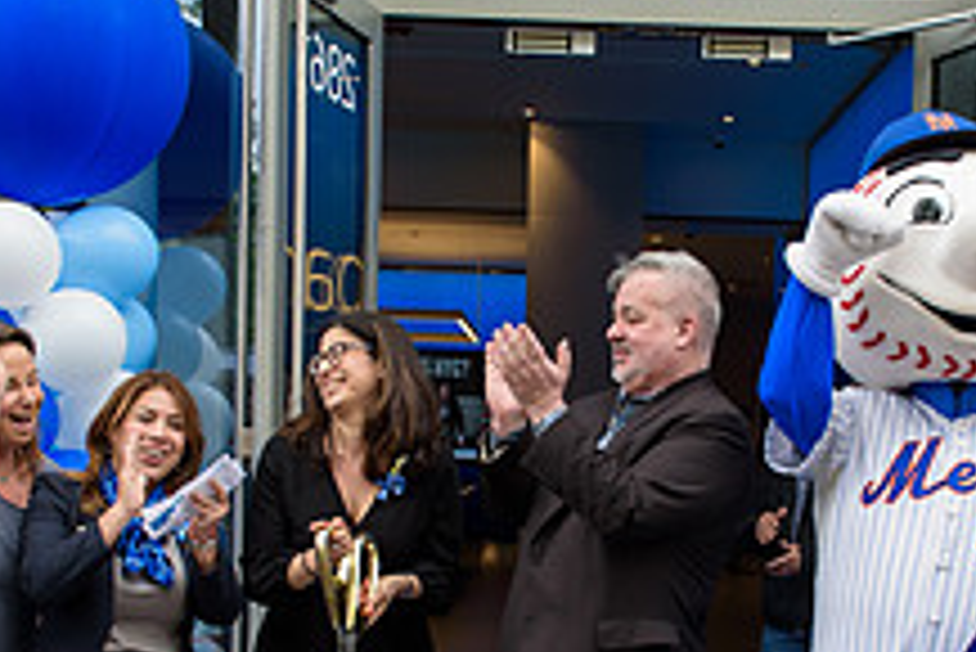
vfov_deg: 21.0
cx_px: 571
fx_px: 1736
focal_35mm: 64
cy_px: 515
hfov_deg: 31.3
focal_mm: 24
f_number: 5
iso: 200
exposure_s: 1/250
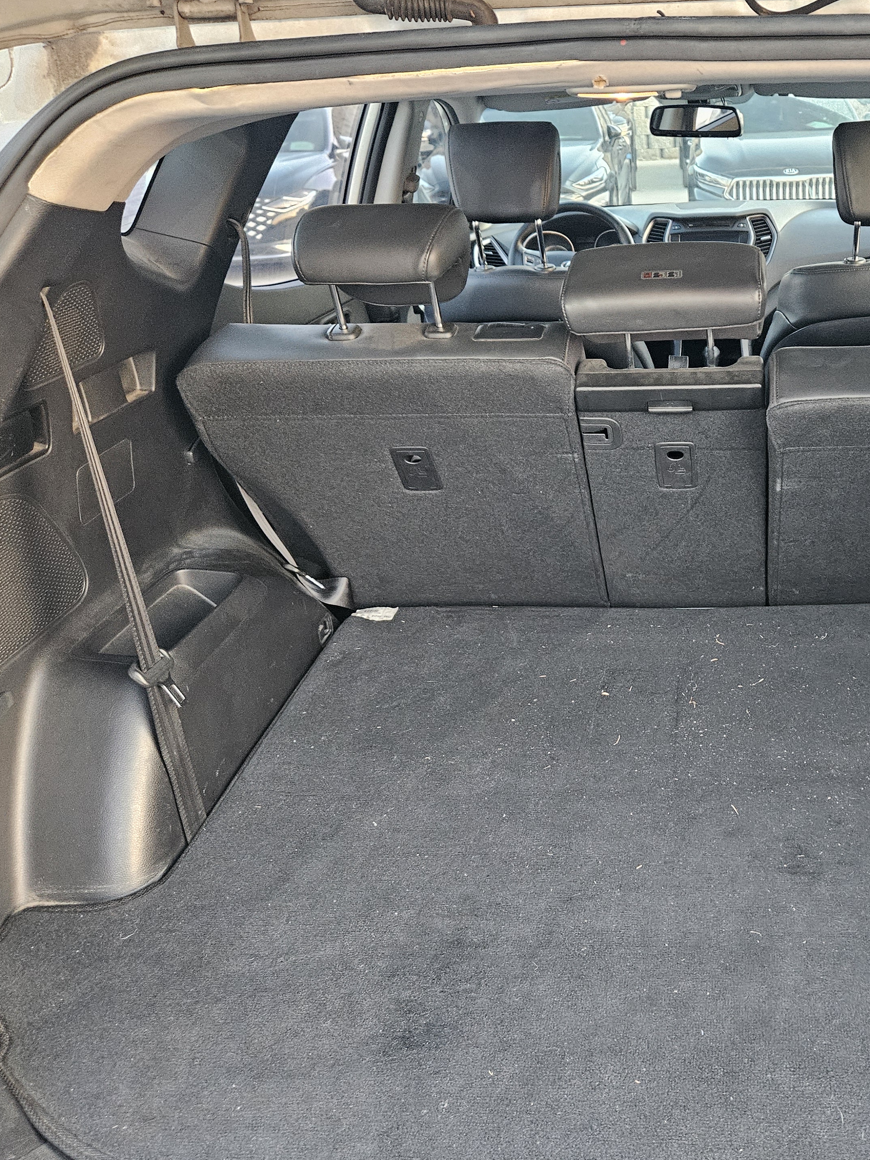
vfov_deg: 56.8
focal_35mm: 32
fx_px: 1072
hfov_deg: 42.3
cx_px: 686
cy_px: 569
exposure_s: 1/120
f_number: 1.8
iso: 800
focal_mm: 5.4
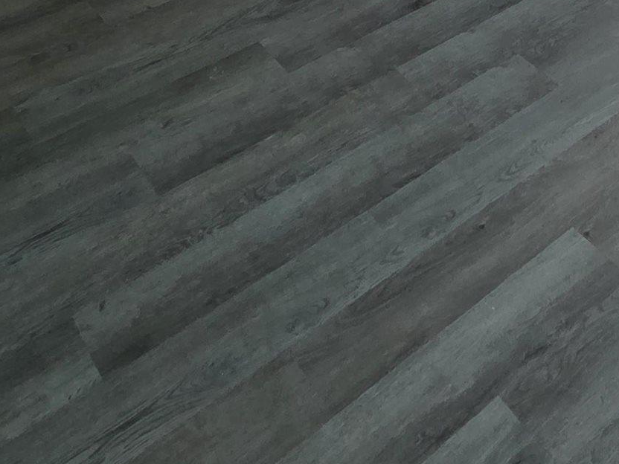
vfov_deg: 22.3
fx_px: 858
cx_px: 700
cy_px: -303
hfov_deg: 33.8
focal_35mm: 48
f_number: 2.2
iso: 50
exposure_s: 1/169
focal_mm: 2.2
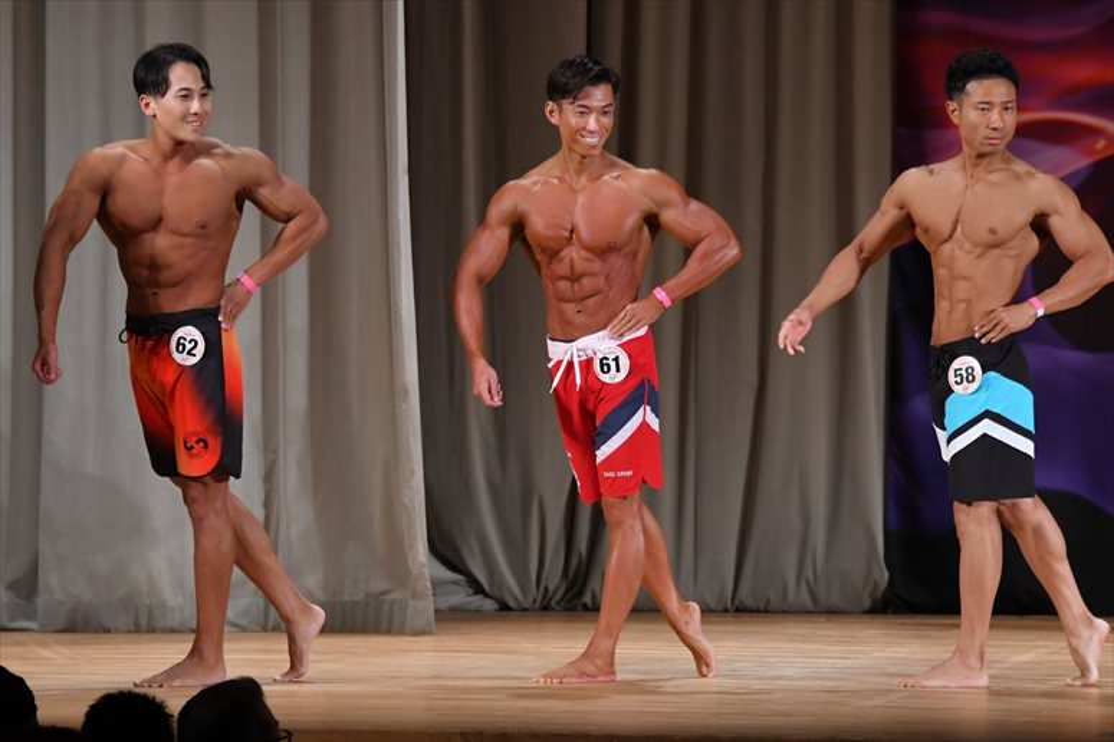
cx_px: 557
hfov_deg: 8.1
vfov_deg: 5.4
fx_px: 7887
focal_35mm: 255
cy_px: 371
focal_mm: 170
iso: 3200
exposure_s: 1/400
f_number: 5.6
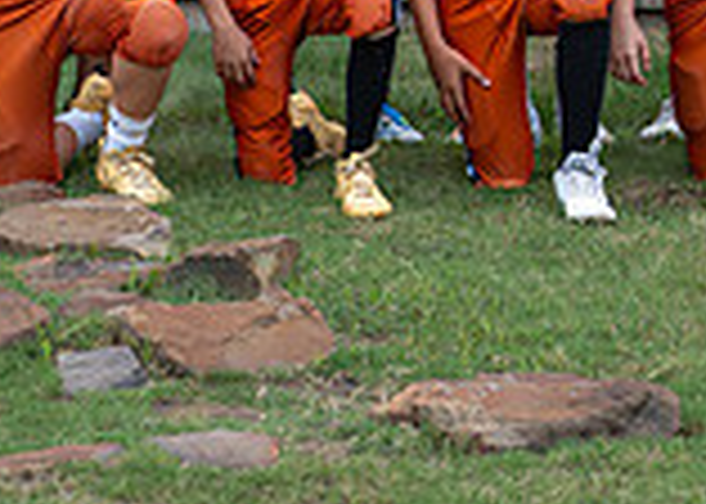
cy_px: -308
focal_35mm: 210
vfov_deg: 6.7
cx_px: 898
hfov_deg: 9.4
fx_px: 4209
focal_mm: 50
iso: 5000
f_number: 4
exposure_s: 1/800
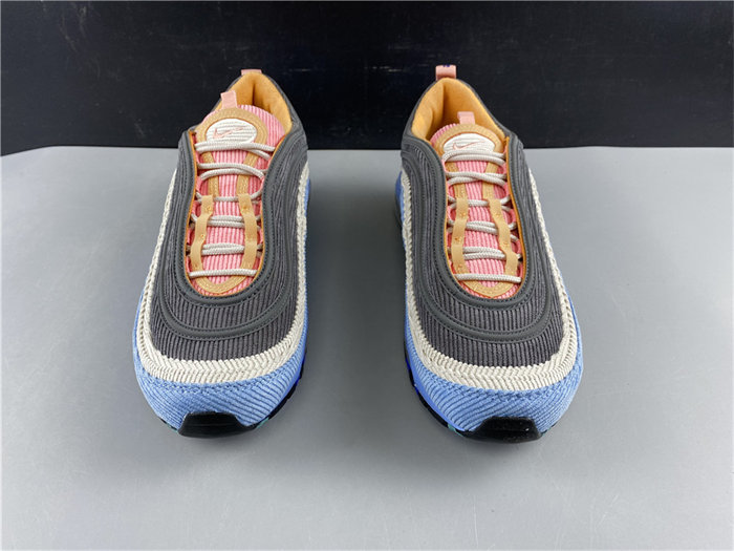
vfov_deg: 53.1
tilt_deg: -35.3
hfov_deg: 67.3
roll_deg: +0.2
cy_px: 276
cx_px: 367
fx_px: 551
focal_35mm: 26
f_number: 1.8
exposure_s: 1/100
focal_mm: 4.25
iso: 50
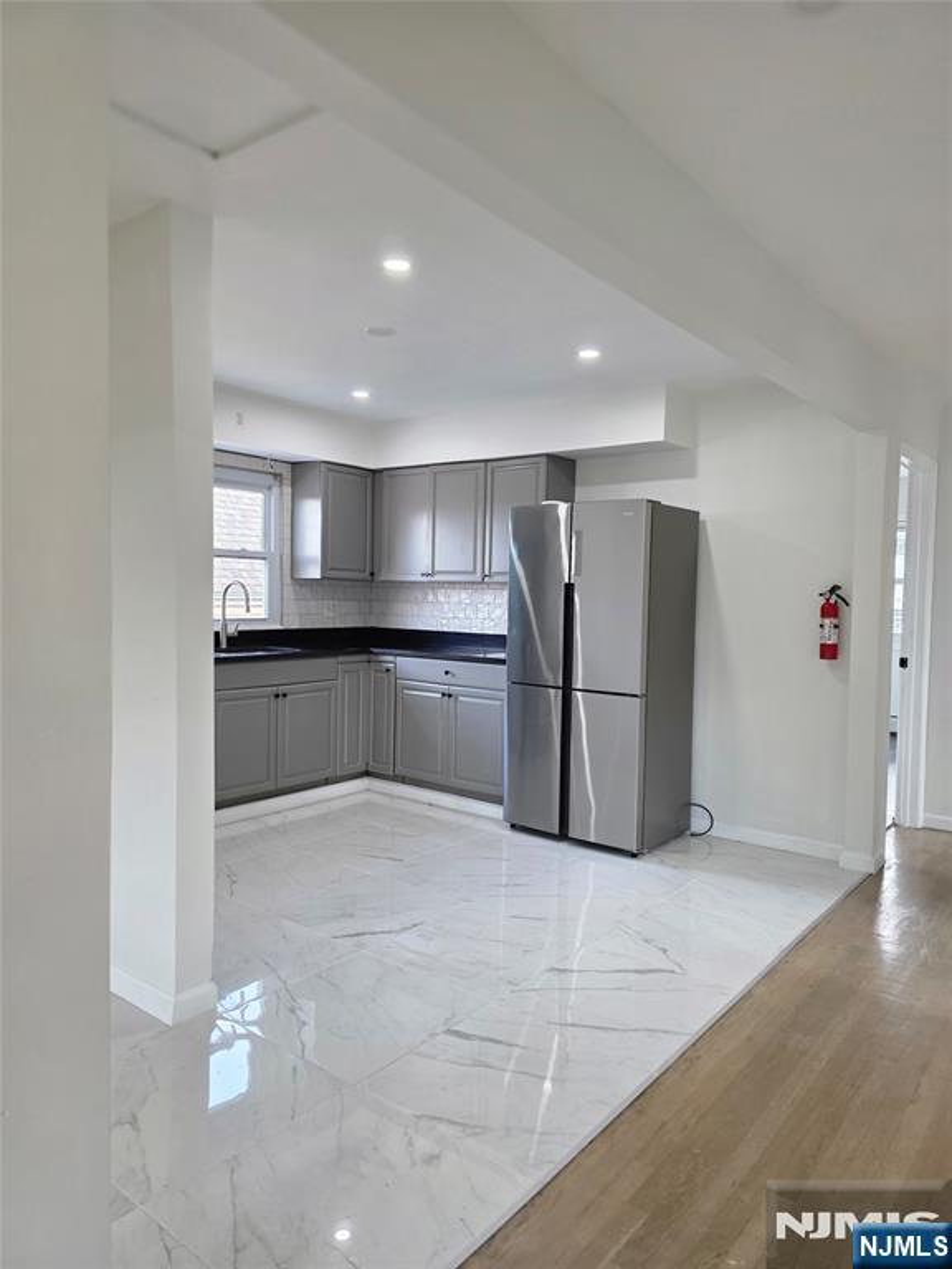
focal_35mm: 23
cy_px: 634
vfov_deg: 73.9
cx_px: 476
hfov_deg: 58.9
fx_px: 843
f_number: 1.7
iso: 100
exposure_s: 1/120
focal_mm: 6.3
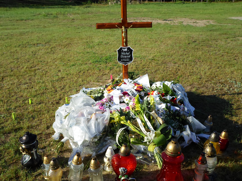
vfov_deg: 39.7
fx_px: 252
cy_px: 90
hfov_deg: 51.4
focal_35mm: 36
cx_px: 121
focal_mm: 6.5
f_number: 3
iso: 80
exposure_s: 1/1000
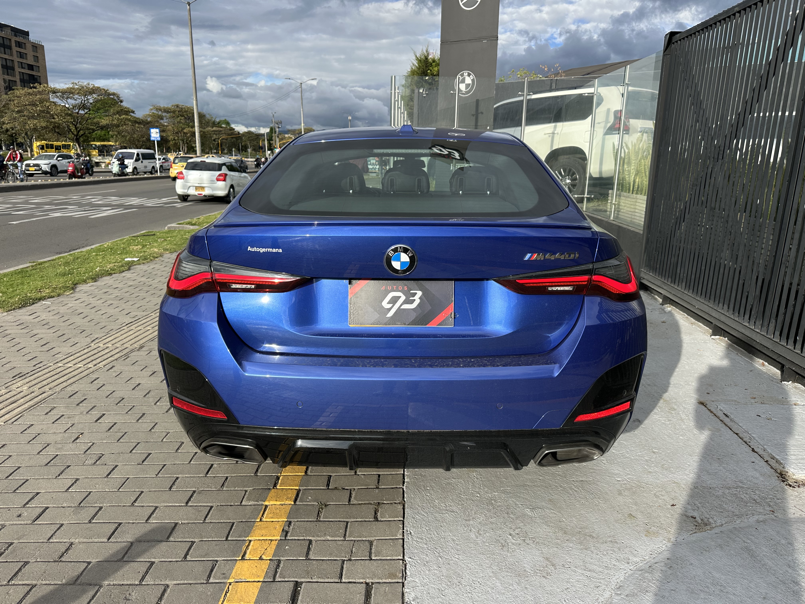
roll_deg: -1.1
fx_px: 558
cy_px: 302
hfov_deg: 71.6
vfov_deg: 56.8
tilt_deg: -13.6
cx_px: 402
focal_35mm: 24
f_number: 1.78
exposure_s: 1/1613
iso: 80
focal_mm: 6.86
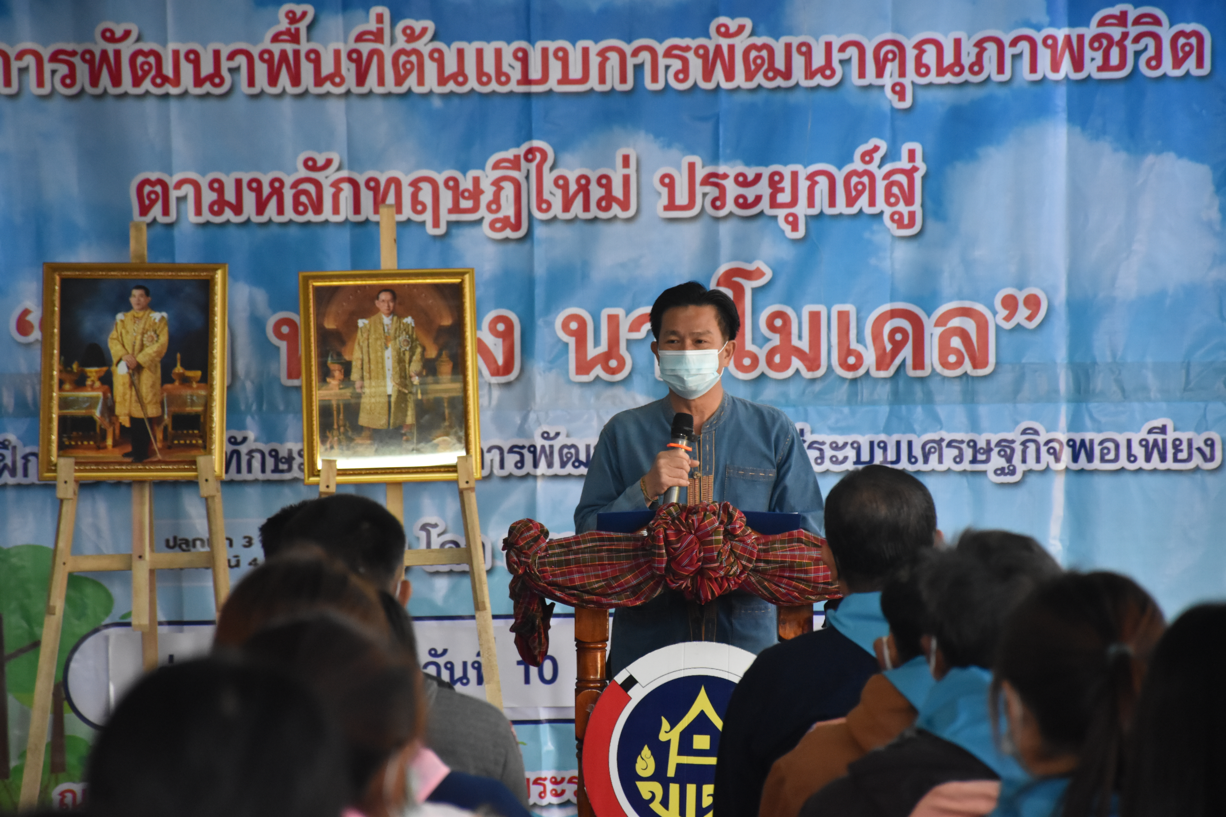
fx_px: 6232
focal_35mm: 183
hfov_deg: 11.2
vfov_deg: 7.5
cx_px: 613
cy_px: 408
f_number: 5.6
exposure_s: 1/160
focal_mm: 122
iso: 2500
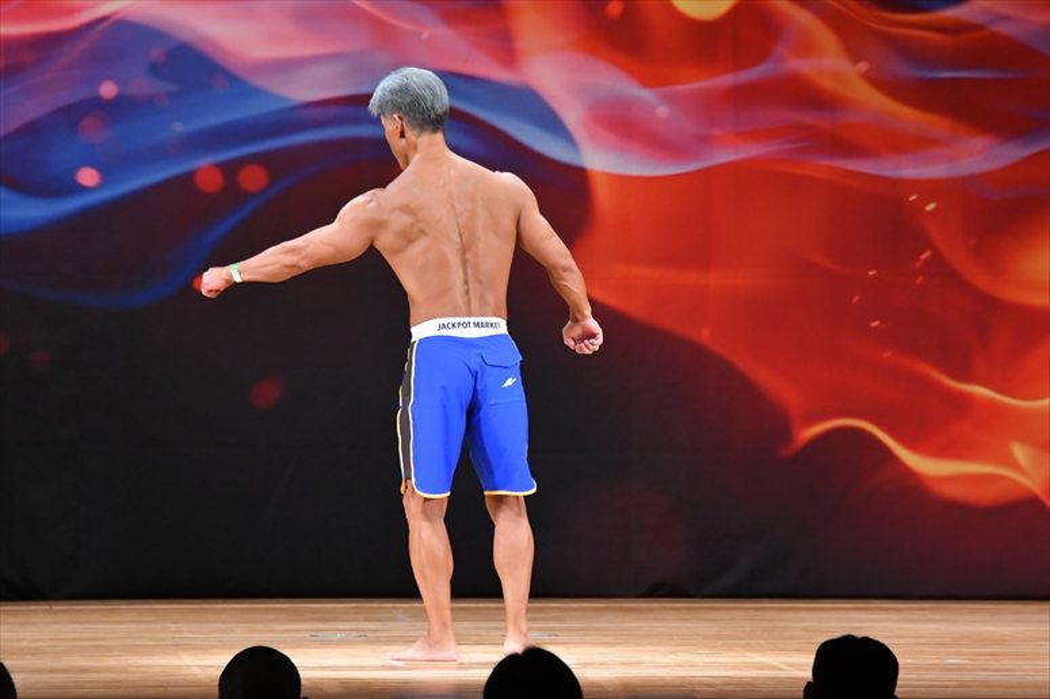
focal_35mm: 240
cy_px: 350
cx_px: 525
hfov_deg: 8.6
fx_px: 6997
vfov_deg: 5.7
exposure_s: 1/400
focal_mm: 160
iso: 3200
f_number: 5.6
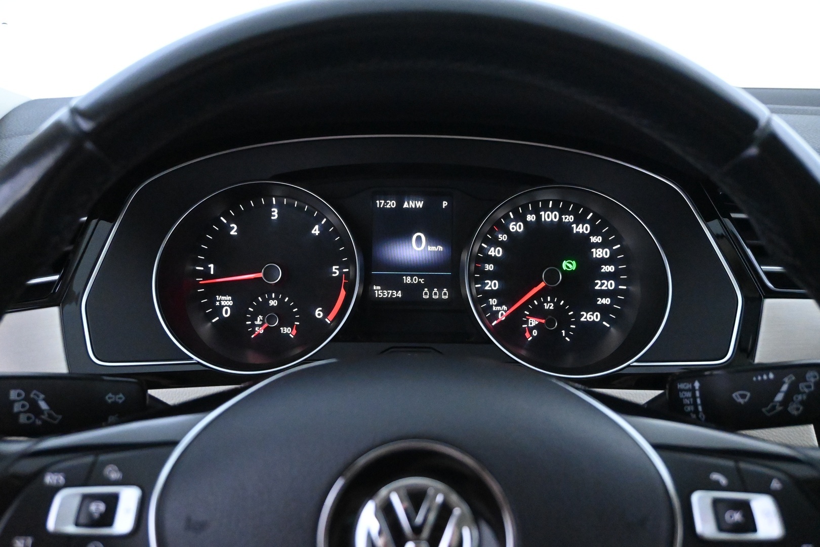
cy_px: 274
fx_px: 717
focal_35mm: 32
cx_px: 410
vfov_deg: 41.7
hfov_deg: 59.5
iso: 10000
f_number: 4
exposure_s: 1/100
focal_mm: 21
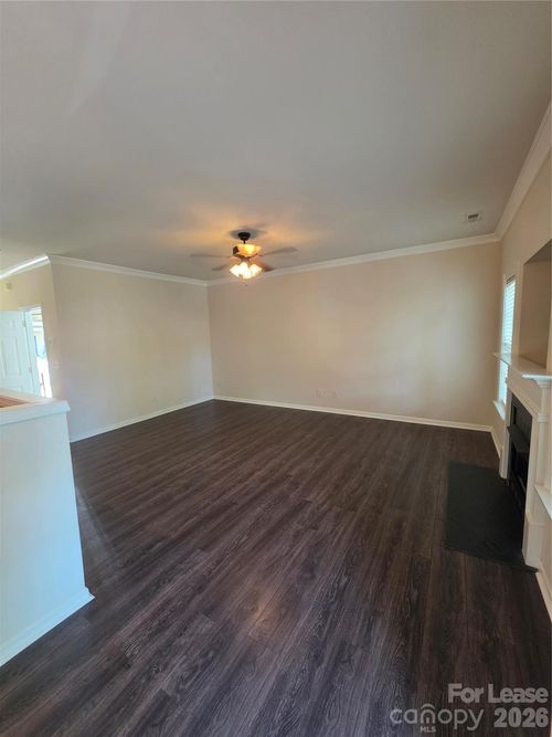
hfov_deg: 89.9
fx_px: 276
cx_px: 276
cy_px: 368
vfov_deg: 106.2
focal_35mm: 13
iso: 160
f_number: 1.9
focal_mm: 2.2
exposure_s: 1/60
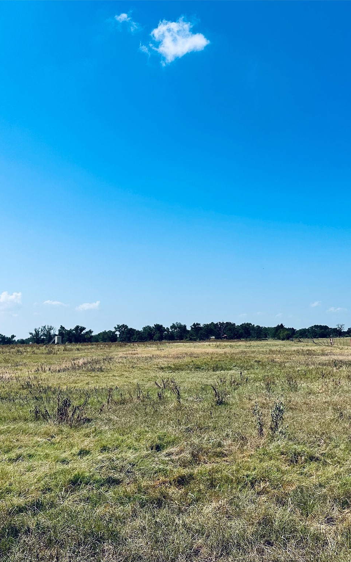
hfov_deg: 37.3
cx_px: 180
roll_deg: +1.2
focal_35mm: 34
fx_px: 520
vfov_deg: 56.7
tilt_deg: +6.1
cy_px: 281
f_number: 1.78
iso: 80
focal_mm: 6.86
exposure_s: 1/7576
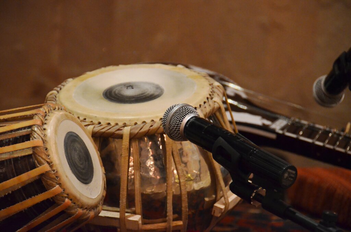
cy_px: 116
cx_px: 176
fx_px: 1970
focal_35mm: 202
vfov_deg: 6.8
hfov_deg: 10.2
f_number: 5.6
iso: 3200
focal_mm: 135
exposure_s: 1/60
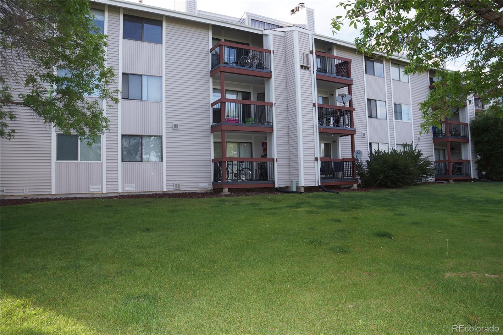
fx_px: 335
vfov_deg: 53.1
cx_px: 252
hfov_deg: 73.8
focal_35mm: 24
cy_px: 168
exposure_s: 1/200
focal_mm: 16
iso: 100
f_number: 4.5
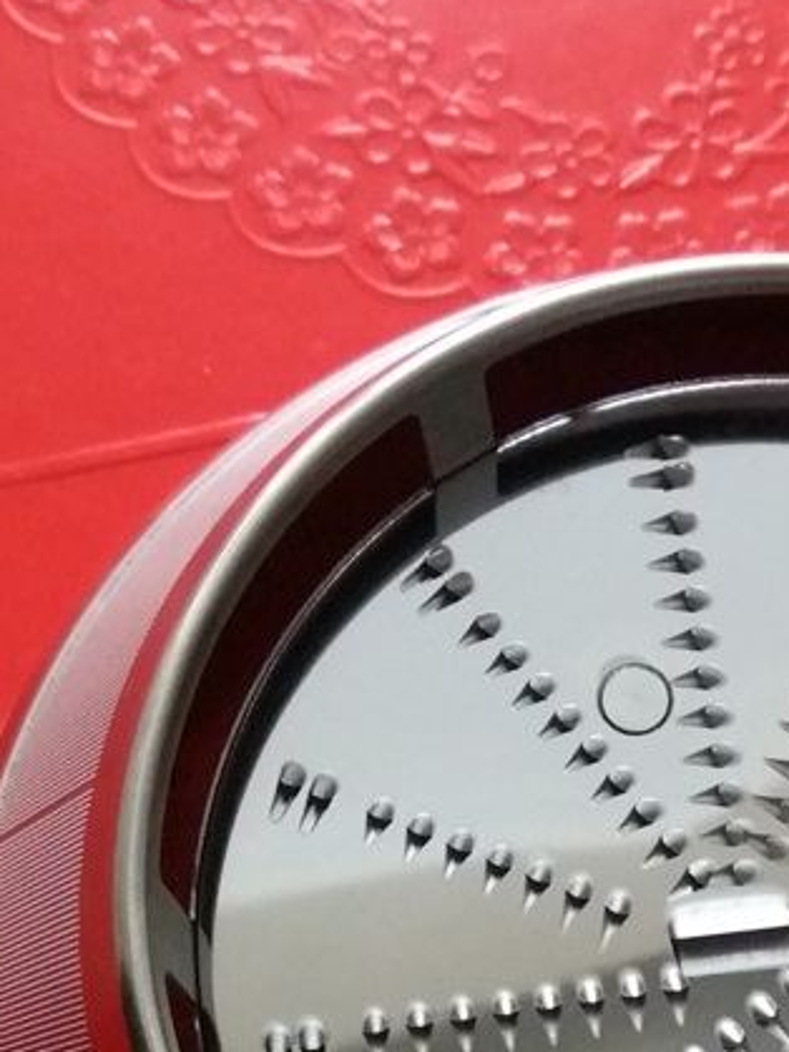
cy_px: 1095
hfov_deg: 21.6
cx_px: 764
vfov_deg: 27.4
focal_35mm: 66
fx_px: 2007
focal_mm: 3.7
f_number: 1.9
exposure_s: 1/9
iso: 320
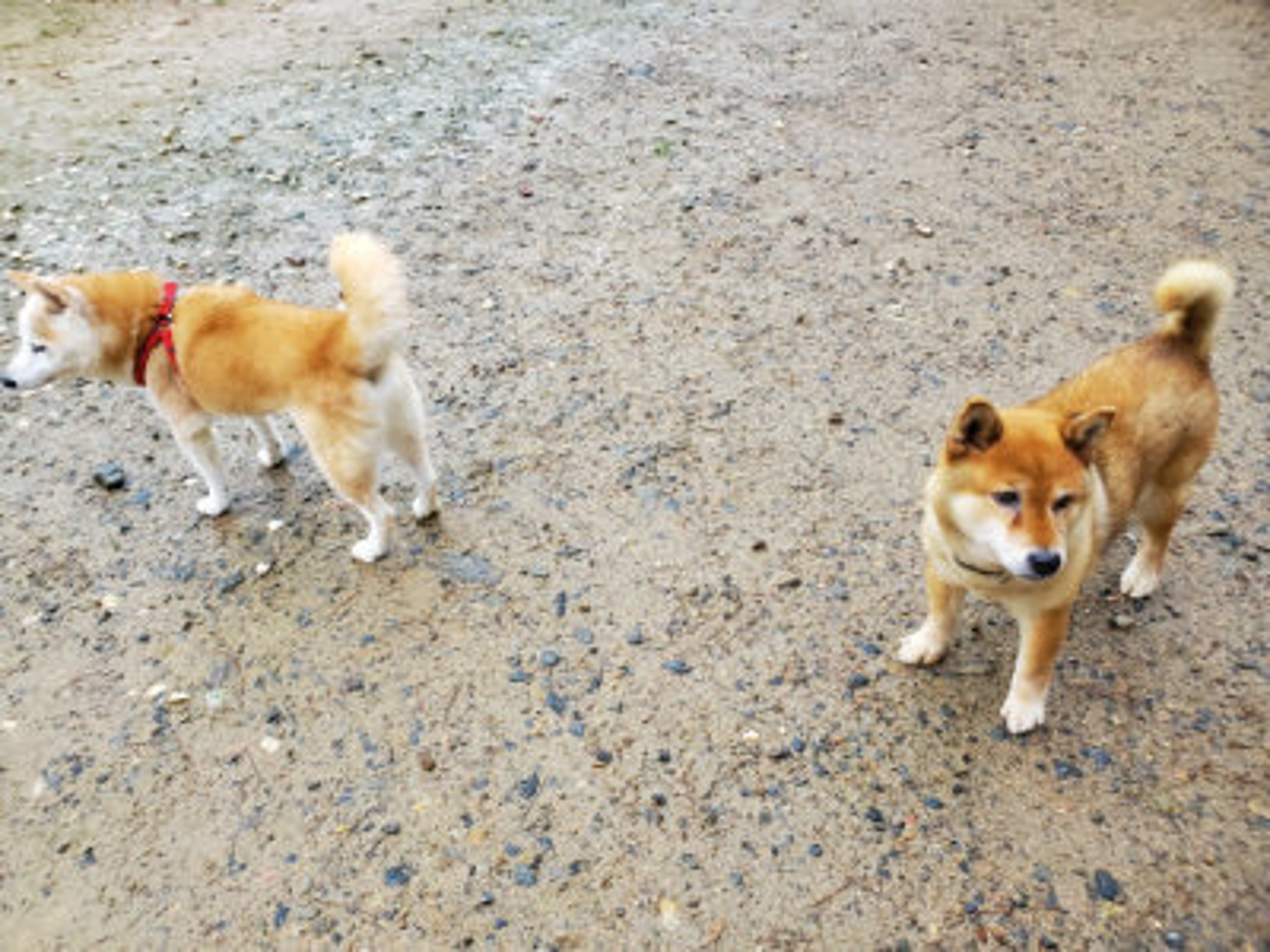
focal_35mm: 26
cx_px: 635
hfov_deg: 67.3
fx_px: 954
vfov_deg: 53.1
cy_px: 476
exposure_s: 1/120
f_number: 2.4
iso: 200
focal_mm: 4.3
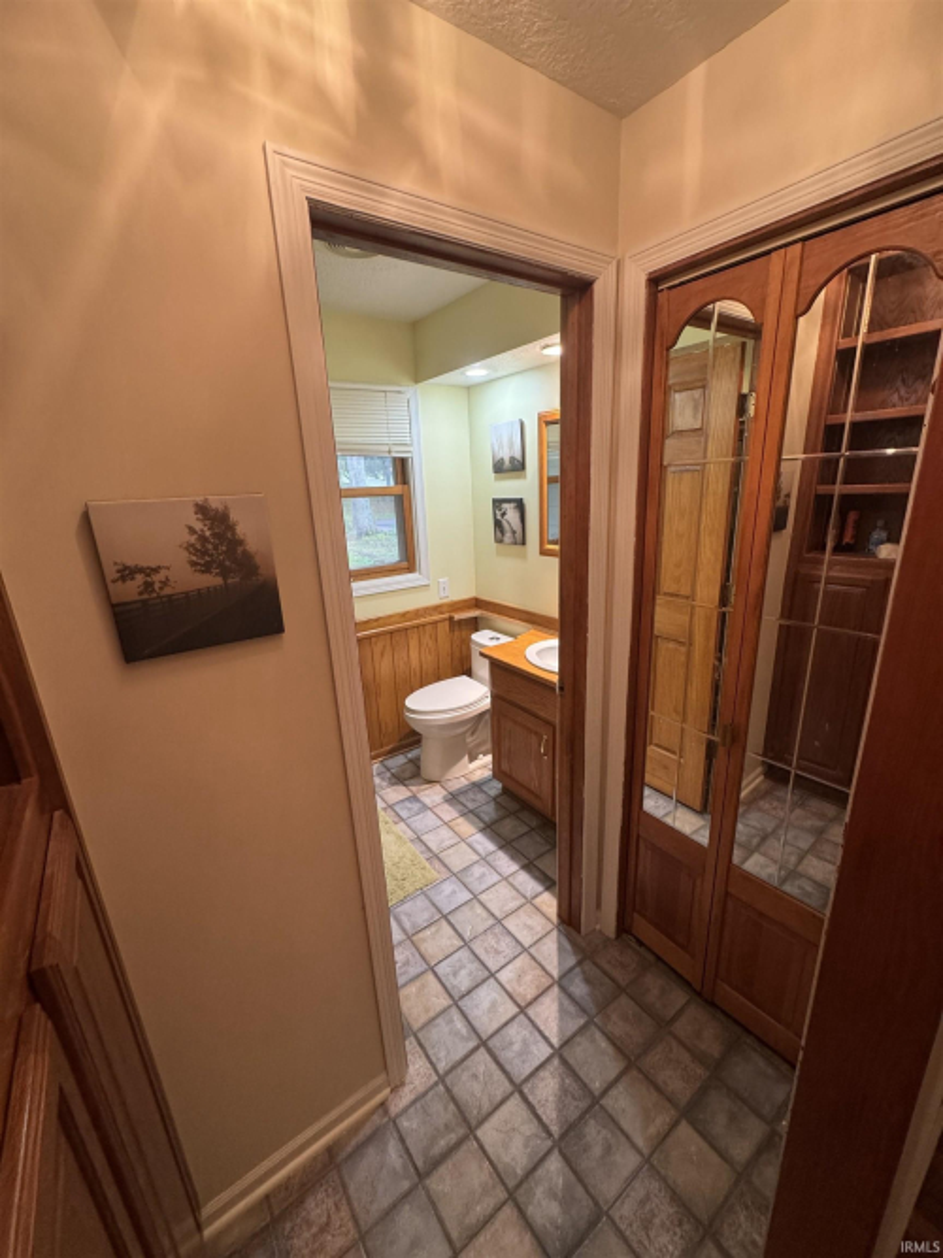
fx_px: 509
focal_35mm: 14
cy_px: 629
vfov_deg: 102.1
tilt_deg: -17.0
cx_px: 472
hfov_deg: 85.7
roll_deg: +3.3
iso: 320
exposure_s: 1/120
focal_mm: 2.22
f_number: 2.2
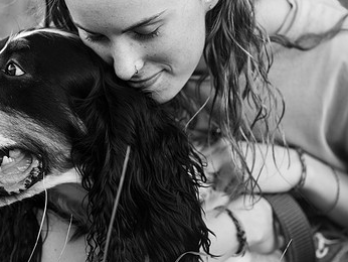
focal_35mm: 154
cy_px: 49
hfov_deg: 12.8
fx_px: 1549
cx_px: 94
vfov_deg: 9.6
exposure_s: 1/320
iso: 400
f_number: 2.5
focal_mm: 85
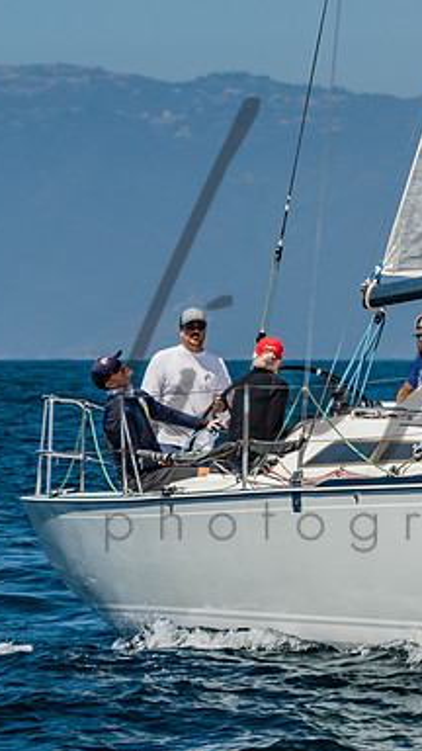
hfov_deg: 3.5
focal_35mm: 343
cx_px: 623
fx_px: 6823
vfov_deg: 6.3
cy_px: 238
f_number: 6.3
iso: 160
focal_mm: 140
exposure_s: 1/640
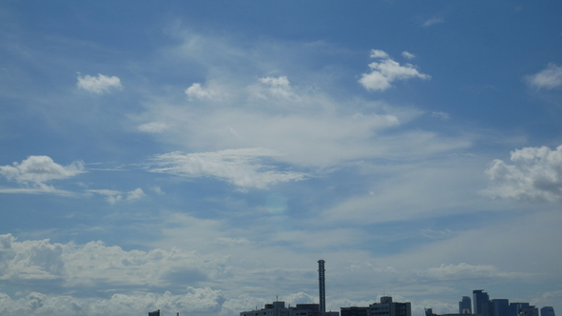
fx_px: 924
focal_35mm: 62
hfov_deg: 33.8
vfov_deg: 19.4
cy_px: 135
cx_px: 284
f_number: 11
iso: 200
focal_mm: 28
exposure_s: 1/800
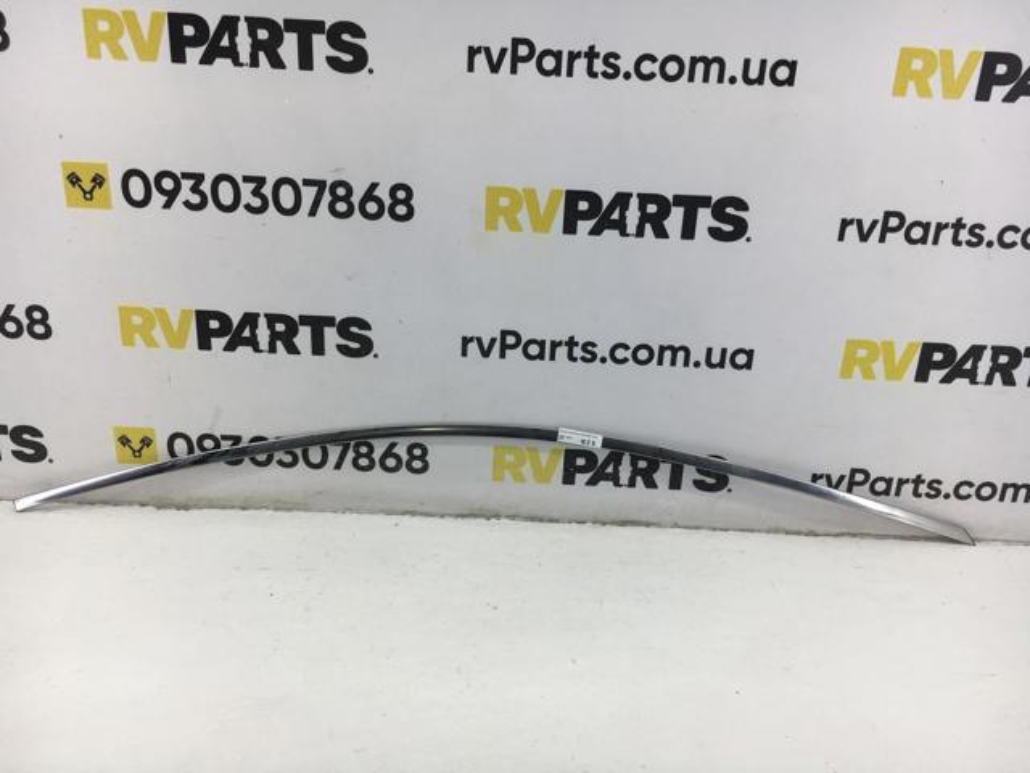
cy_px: 386
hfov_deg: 61.7
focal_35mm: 29
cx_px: 515
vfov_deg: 48.2
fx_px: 863
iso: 32
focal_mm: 4.15
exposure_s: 1/100
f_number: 2.2
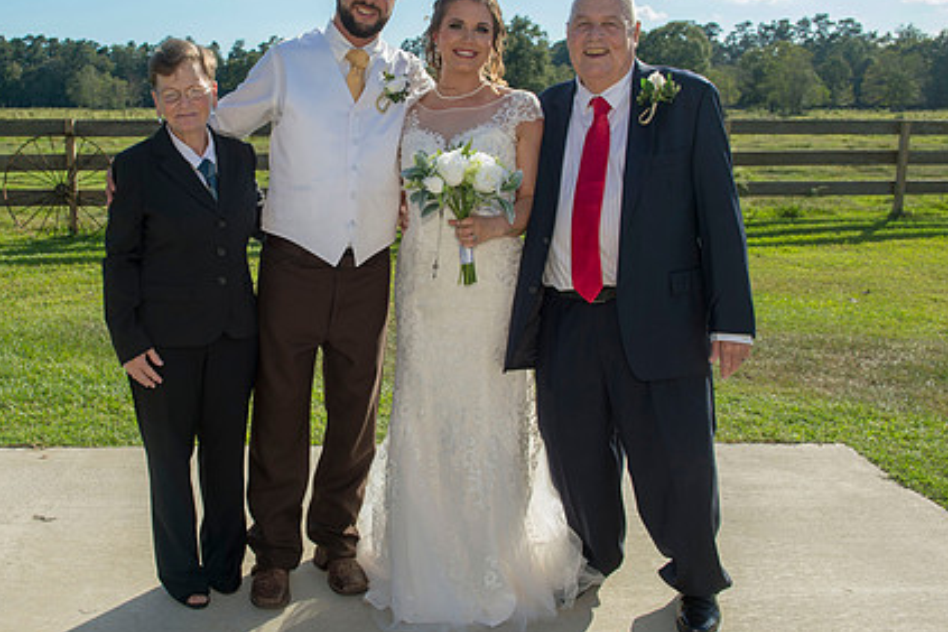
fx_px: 974
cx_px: 352
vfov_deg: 35.9
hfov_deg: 51.3
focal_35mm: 37
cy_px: 273
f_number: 7.1
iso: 200
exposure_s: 1/500
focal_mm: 27
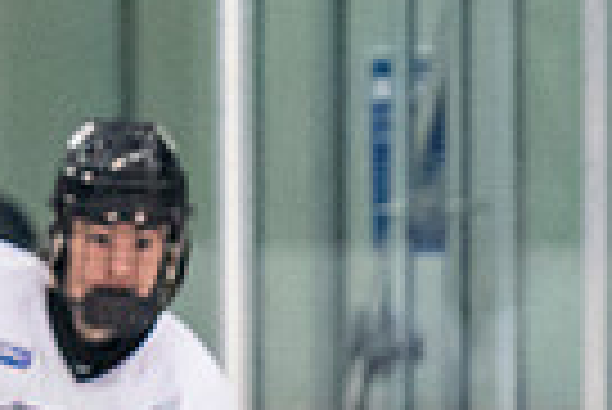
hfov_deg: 1.8
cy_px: 772
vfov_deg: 1.2
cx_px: 533
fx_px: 19349
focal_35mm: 1137
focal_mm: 130
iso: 3200
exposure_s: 1/640
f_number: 3.2
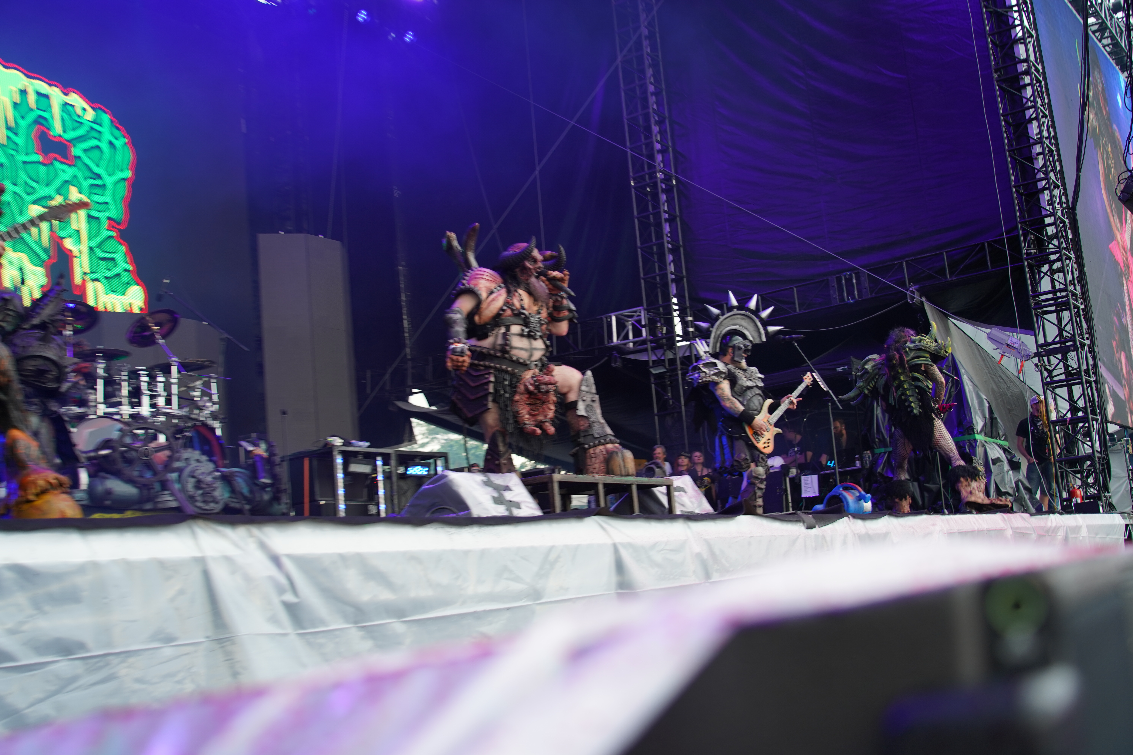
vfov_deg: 35.9
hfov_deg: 51.9
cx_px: 566
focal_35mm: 37
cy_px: 378
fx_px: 1164
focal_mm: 37
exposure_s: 1/125
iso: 250
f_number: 4
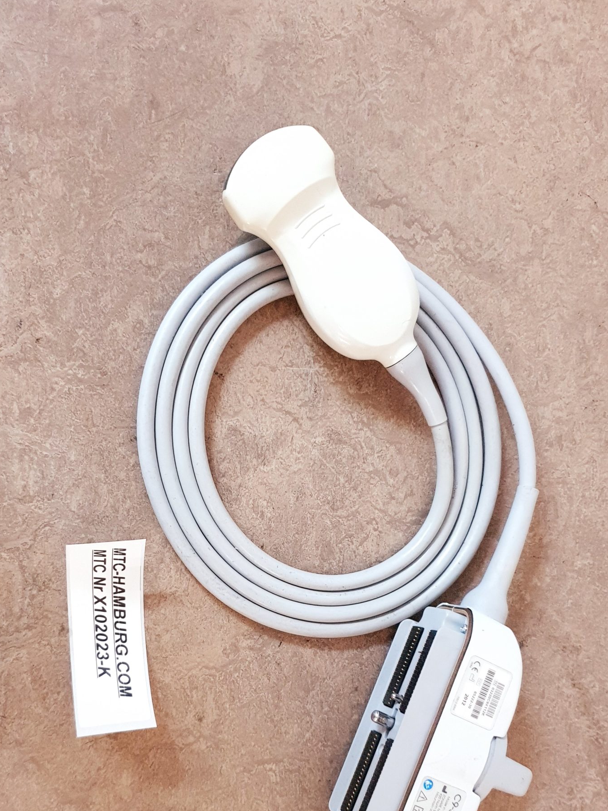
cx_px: 240
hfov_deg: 38.5
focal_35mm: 37
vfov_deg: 49.6
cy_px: 510
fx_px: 867
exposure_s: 1/50
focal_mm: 4.3
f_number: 1.5
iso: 250
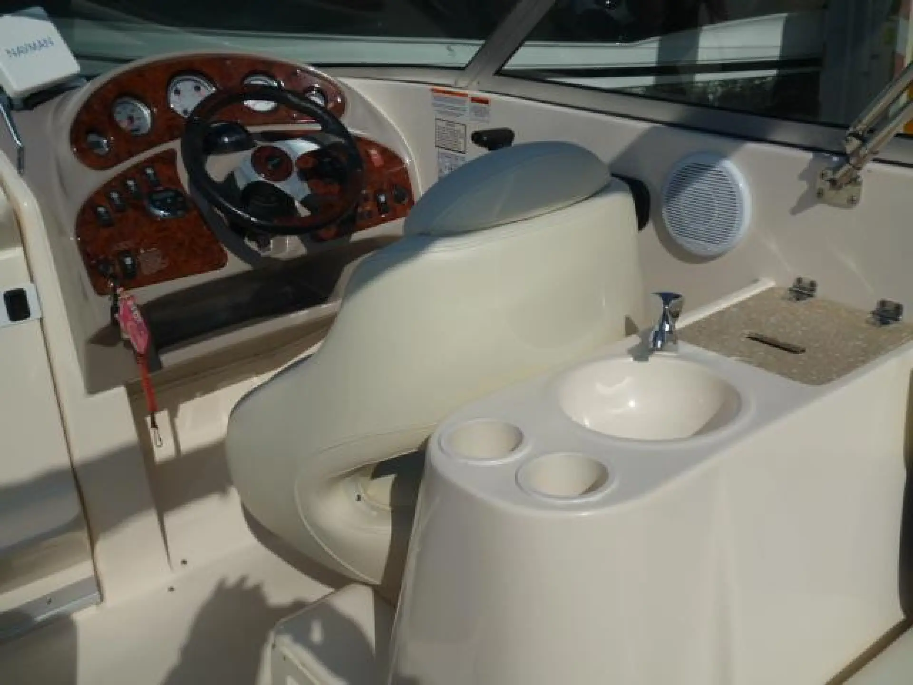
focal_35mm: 36
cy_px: 342
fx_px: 950
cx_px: 456
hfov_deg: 51.4
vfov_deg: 39.7
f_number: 10
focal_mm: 6.4
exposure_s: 1/500
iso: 100
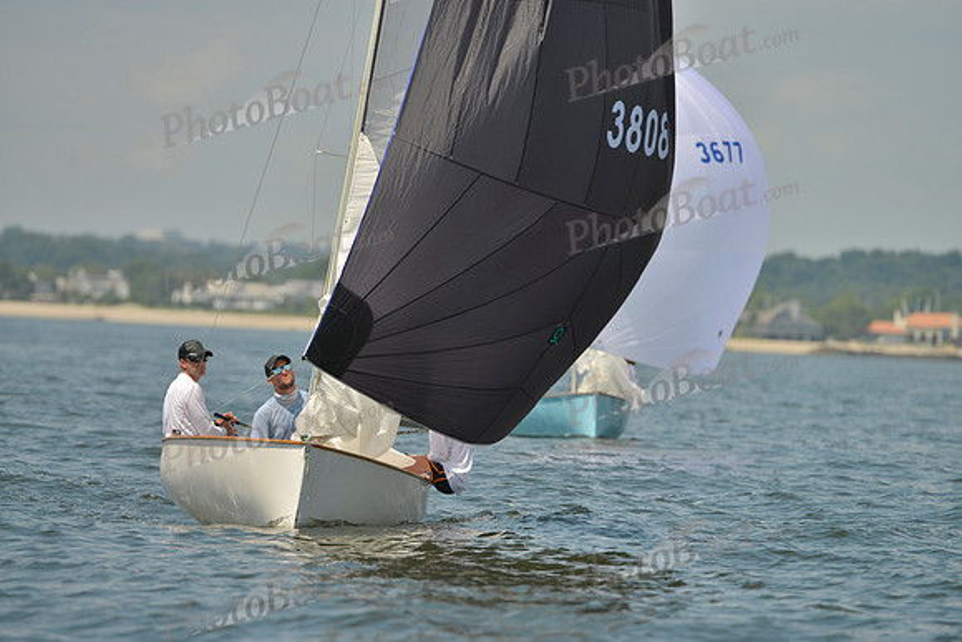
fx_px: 10691
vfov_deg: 3.4
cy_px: 321
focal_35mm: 400
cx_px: 481
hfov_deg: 5.2
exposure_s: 1/1250
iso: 200
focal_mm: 400
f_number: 6.3
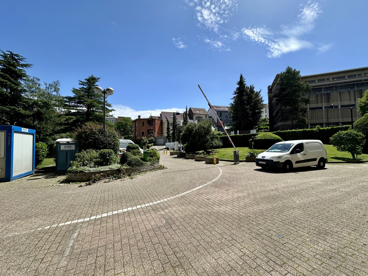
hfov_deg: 102.1
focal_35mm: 14
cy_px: 138
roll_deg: +1.0
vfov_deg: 85.7
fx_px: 149
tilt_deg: +2.4
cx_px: 184
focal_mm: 2.22
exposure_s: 1/2092
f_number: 2.2
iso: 50
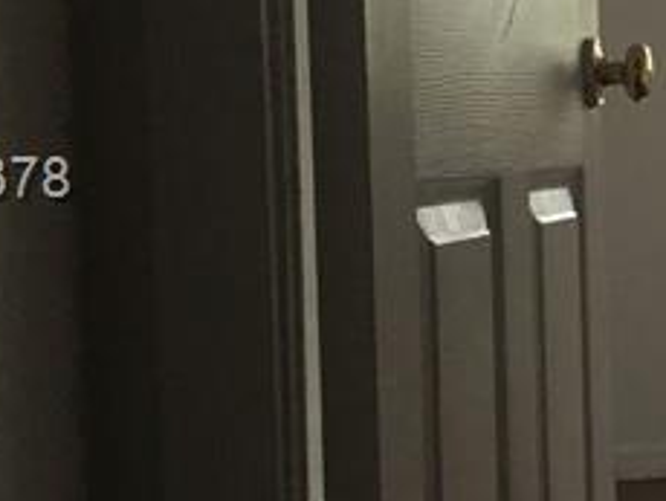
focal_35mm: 129
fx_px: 2485
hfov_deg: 13.5
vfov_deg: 11.5
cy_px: 182
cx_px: 1254
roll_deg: +1.5
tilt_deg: -2.4
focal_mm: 4.15
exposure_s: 1/30
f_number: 2.2
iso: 40
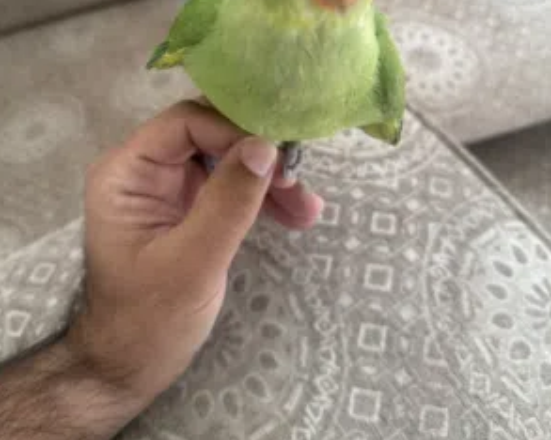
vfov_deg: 43.6
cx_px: 271
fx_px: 521
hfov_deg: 55.7
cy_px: 88
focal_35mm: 32
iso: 200
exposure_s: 1/92
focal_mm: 6.76
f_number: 1.78
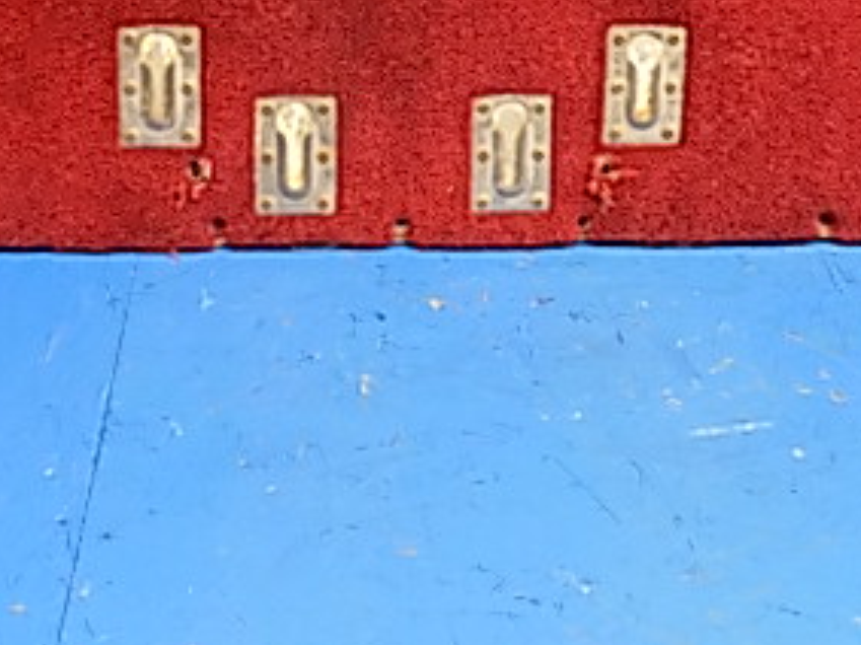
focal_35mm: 52
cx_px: 368
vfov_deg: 25.9
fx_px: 1293
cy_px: -64
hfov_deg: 36.8
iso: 160
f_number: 3.1
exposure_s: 1/30
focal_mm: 4
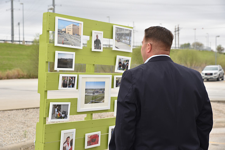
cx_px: 112
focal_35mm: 62
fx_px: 388
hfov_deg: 32.4
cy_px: 75
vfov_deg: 21.9
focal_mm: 62
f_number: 6.3
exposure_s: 1/160
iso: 100
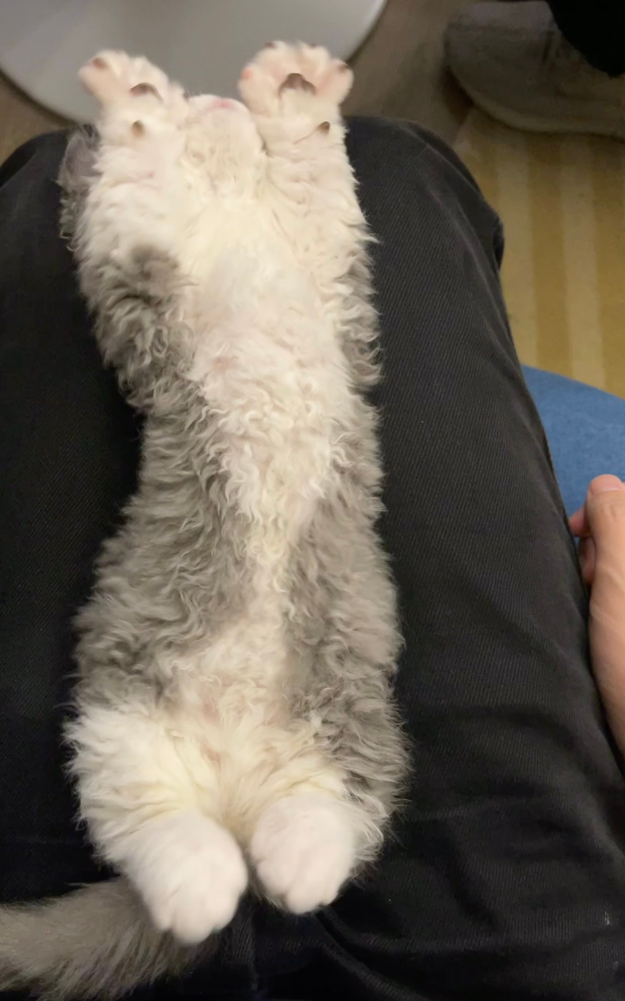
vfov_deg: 66.5
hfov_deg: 44.5
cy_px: 498
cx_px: 277
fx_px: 763
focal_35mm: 28
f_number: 1.6
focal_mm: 5.1
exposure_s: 1/25
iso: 500
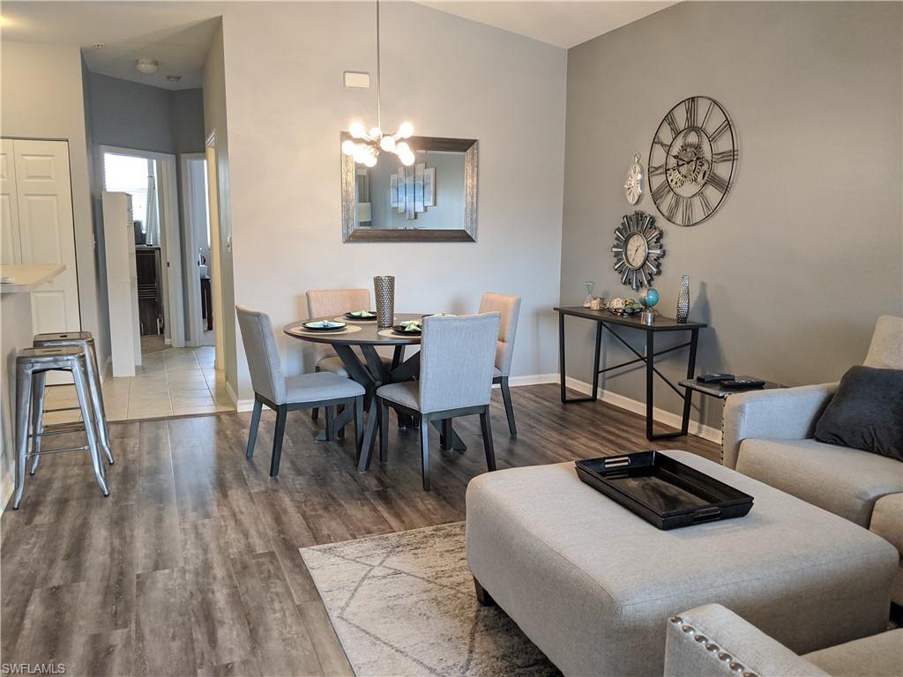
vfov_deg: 51.4
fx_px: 704
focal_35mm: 27
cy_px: 338
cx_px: 452
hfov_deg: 65.3
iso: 303
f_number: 1.8
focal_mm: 4.44
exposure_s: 1/125
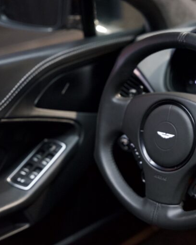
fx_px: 718
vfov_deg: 19.4
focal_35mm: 99
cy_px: 122
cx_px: 165
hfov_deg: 15.4
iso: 4000
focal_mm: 70
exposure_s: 1/80
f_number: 3.2
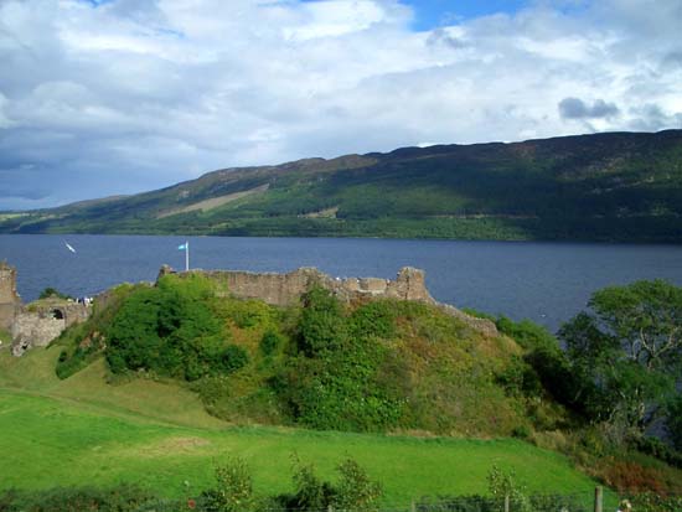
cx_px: 341
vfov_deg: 40.7
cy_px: 256
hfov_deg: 52.6
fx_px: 690
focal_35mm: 35
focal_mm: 5.8
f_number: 4.3
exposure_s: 1/640
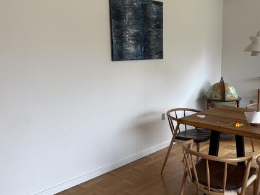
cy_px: 79
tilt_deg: -6.4
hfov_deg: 49.7
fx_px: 278
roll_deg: +0.4
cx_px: 160
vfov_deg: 38.5
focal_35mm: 37
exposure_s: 1/96
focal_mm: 5.96
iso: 125
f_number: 1.6
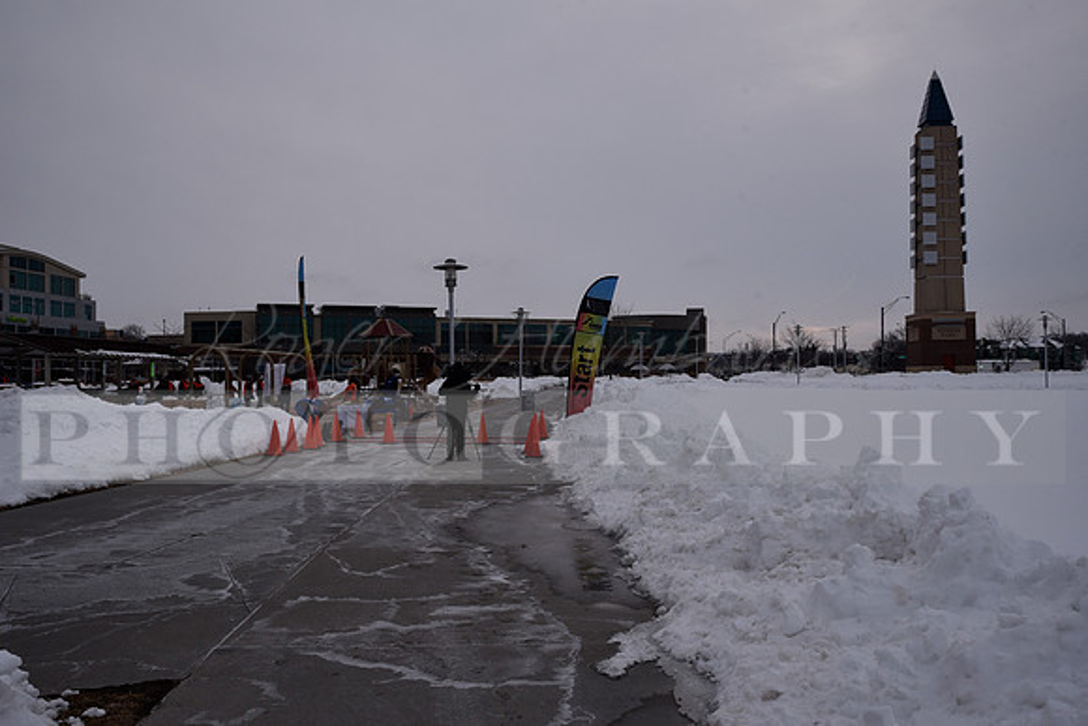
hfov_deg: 63.6
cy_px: 363
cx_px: 544
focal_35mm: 29
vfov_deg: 45.0
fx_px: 877
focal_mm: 29
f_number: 9
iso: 400
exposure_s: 1/400
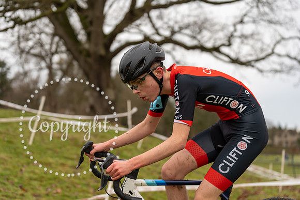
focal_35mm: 70
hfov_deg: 28.8
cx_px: 150
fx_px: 583
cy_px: 100
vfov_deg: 19.5
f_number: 3.2
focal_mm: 70
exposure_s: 1/1000
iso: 500
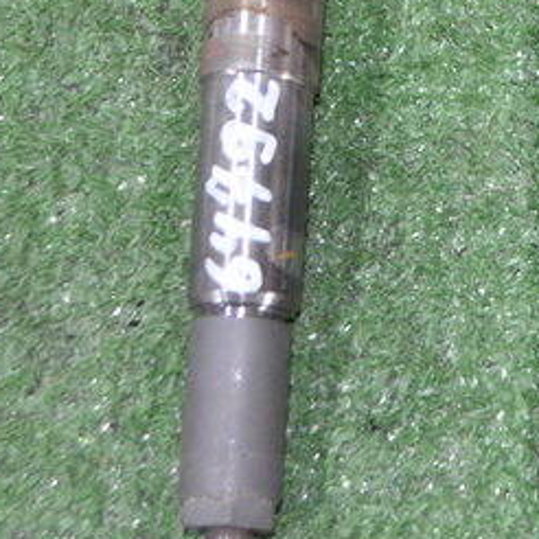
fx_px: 2237
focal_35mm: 127
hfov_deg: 13.4
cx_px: 603
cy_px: 64
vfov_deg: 13.6
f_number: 4
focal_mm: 24
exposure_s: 1/60
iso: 1100
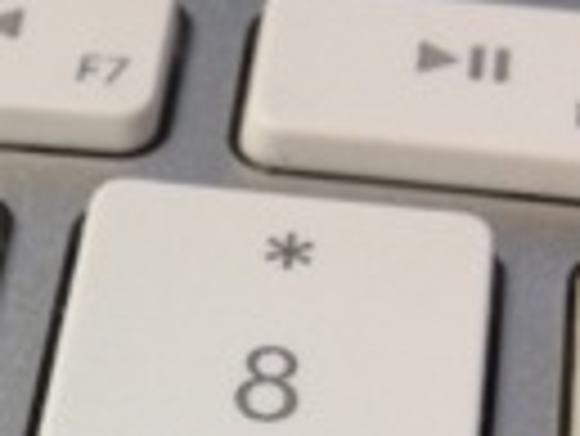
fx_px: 2415
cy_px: 814
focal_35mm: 144
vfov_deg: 9.7
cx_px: -319
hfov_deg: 12.9
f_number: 2.4
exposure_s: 1/20
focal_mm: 4.28
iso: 100
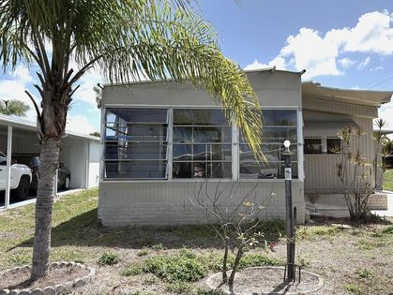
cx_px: 219
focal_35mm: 31
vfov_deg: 45.4
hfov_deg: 58.2
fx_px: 352
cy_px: 133
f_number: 1.6
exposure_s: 1/4065
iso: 50
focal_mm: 5.96
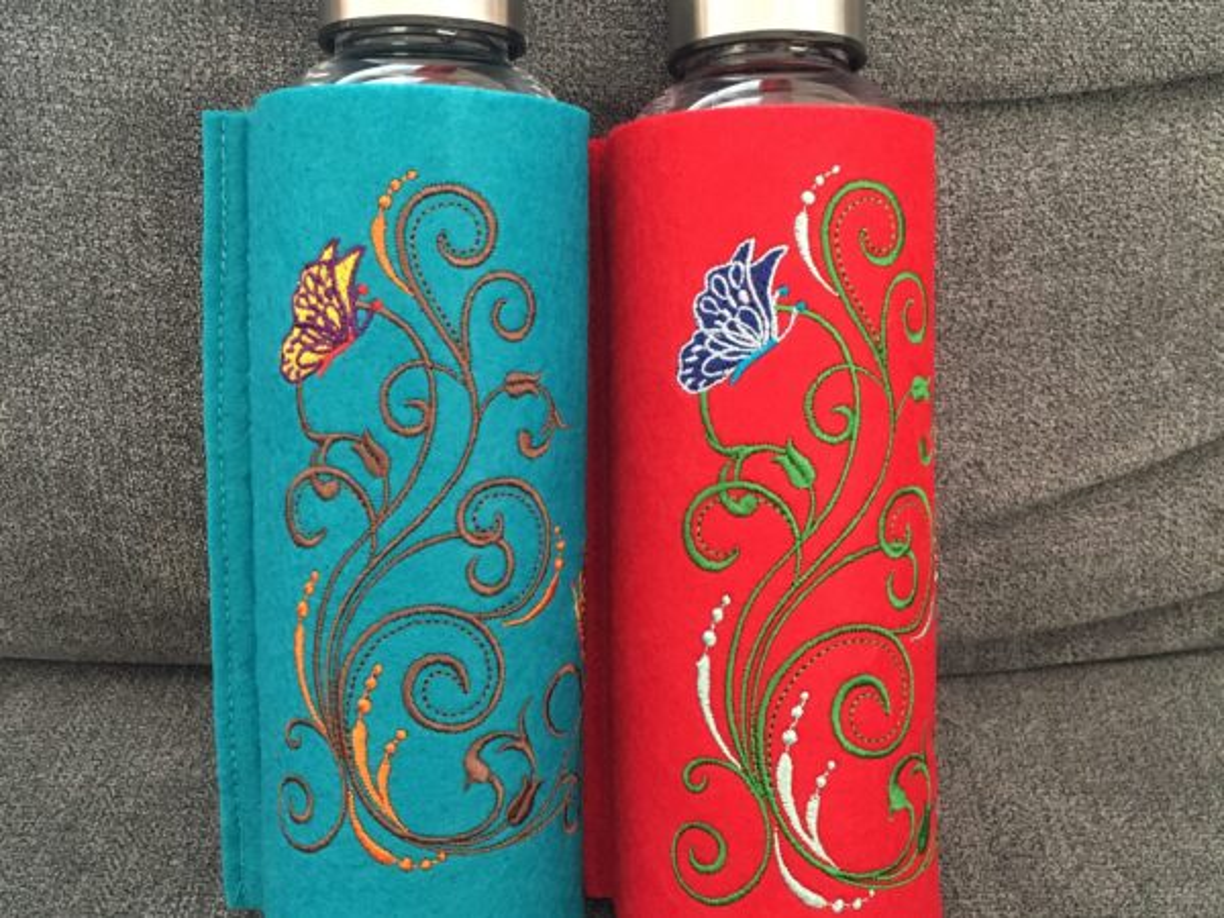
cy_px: 459
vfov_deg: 48.2
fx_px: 1025
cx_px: 612
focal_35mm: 29
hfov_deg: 61.7
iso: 200
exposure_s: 1/17
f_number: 2.2
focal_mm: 4.15
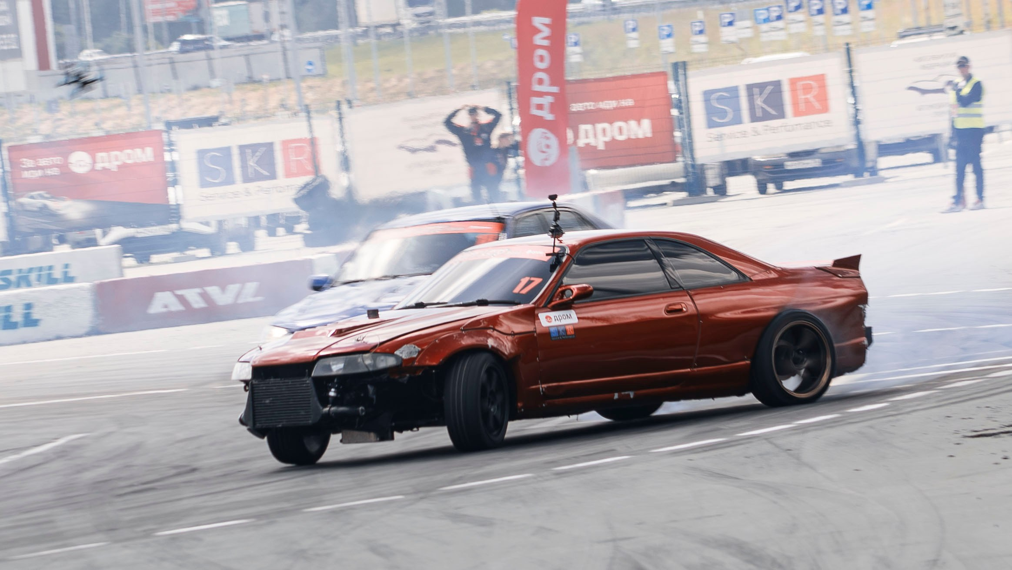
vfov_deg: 2.9
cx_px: 542
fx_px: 11412
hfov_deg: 5.1
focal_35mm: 425
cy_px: 345
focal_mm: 160
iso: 100
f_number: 10
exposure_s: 1/125
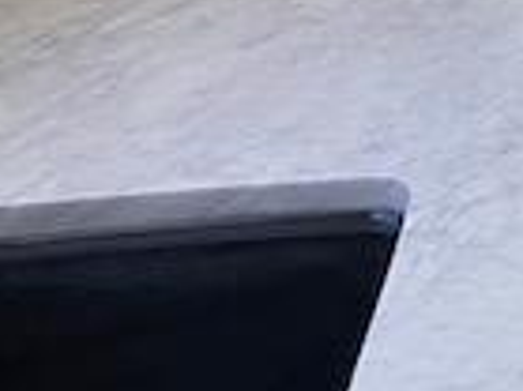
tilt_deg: -10.9
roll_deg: -1.7
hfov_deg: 13.0
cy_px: -387
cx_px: 1200
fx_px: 1811
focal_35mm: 120
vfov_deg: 11.2
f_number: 1.8
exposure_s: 1/68
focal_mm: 4.25
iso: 125
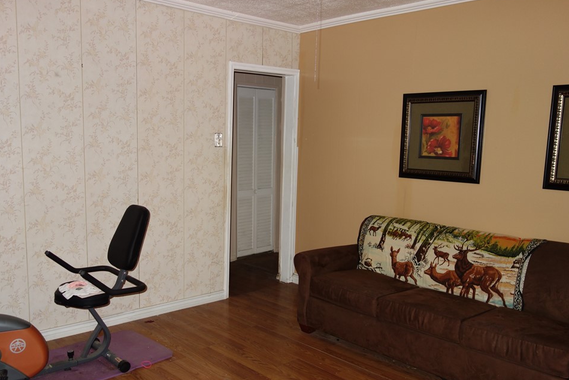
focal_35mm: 32
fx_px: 506
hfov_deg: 58.7
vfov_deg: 41.1
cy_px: 209
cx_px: 265
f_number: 1.8
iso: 200
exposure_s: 1/30
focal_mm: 10.4
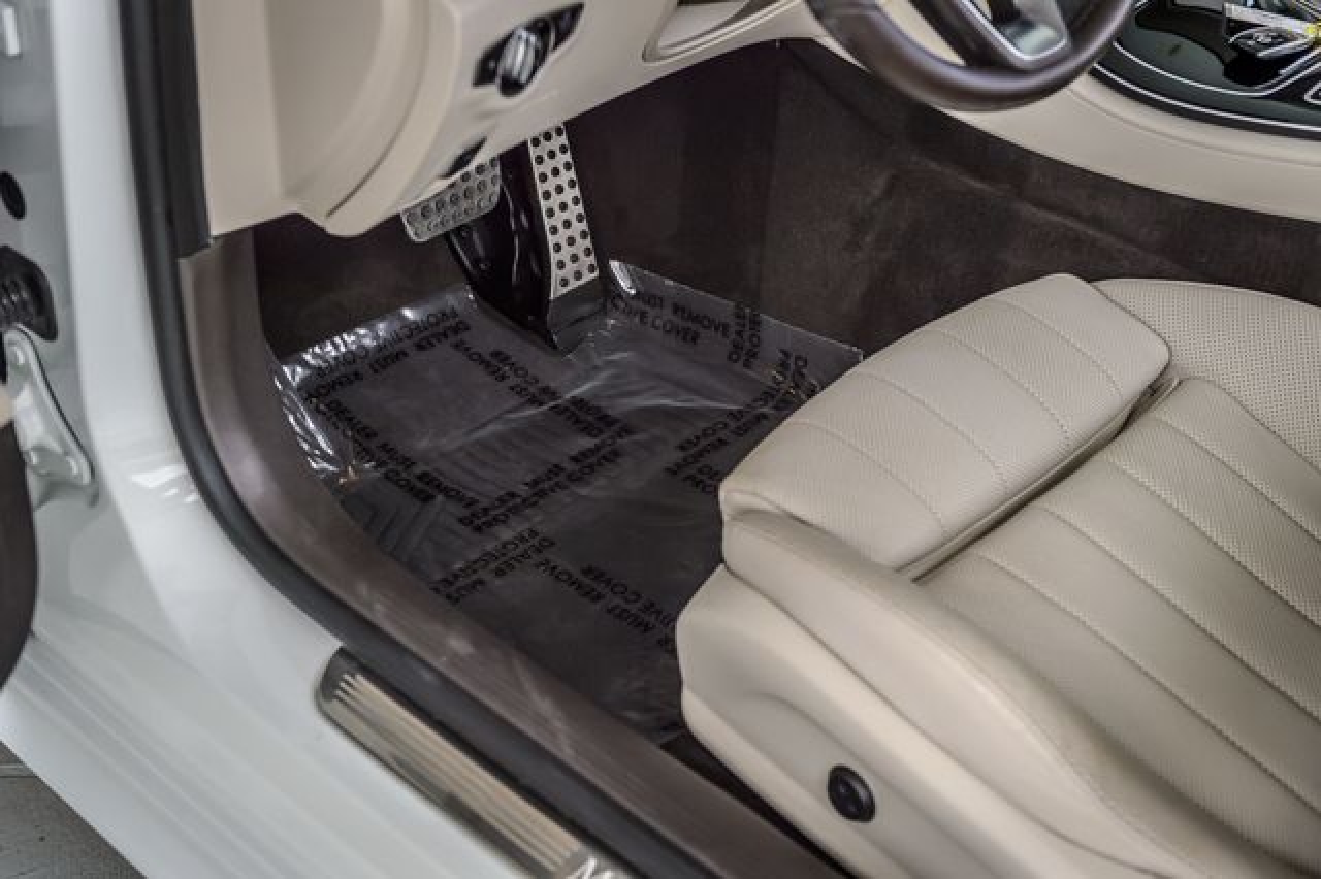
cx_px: 660
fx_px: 1907
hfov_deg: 38.2
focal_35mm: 52
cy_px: 440
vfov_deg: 26.0
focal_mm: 52
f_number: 4
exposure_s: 1/2000
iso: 400
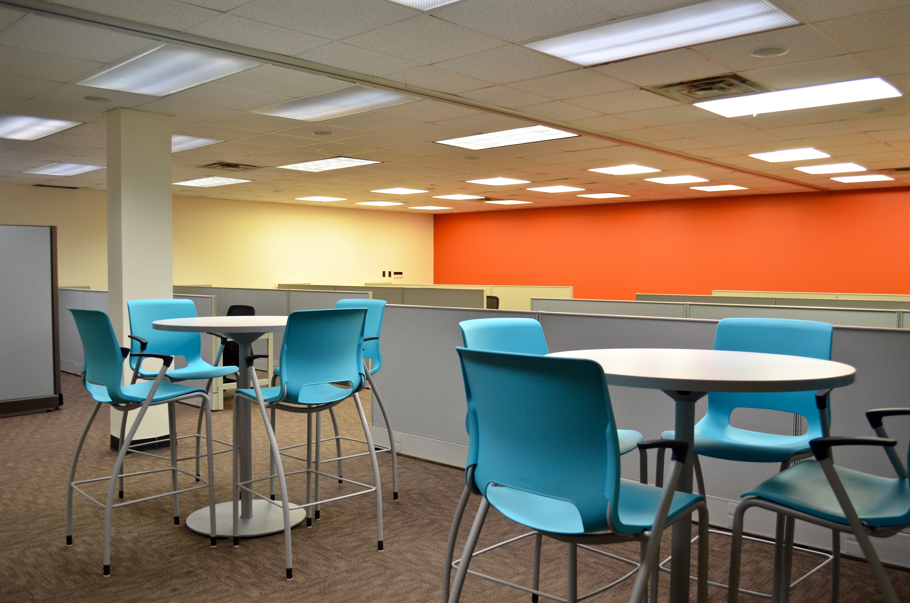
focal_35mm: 30
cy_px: 302
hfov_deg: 62.0
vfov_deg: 43.4
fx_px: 757
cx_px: 455
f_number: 4
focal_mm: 20
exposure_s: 1/60
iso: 720
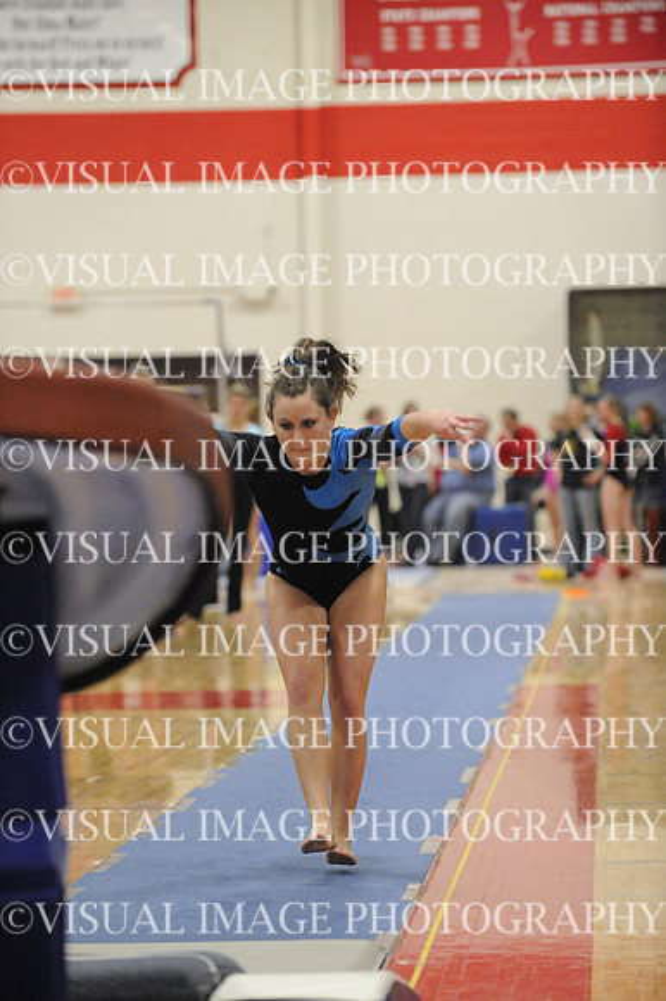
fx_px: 4723
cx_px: 333
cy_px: 500
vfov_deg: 12.1
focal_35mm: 170
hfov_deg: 8.1
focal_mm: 170
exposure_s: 1/500
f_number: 3.2
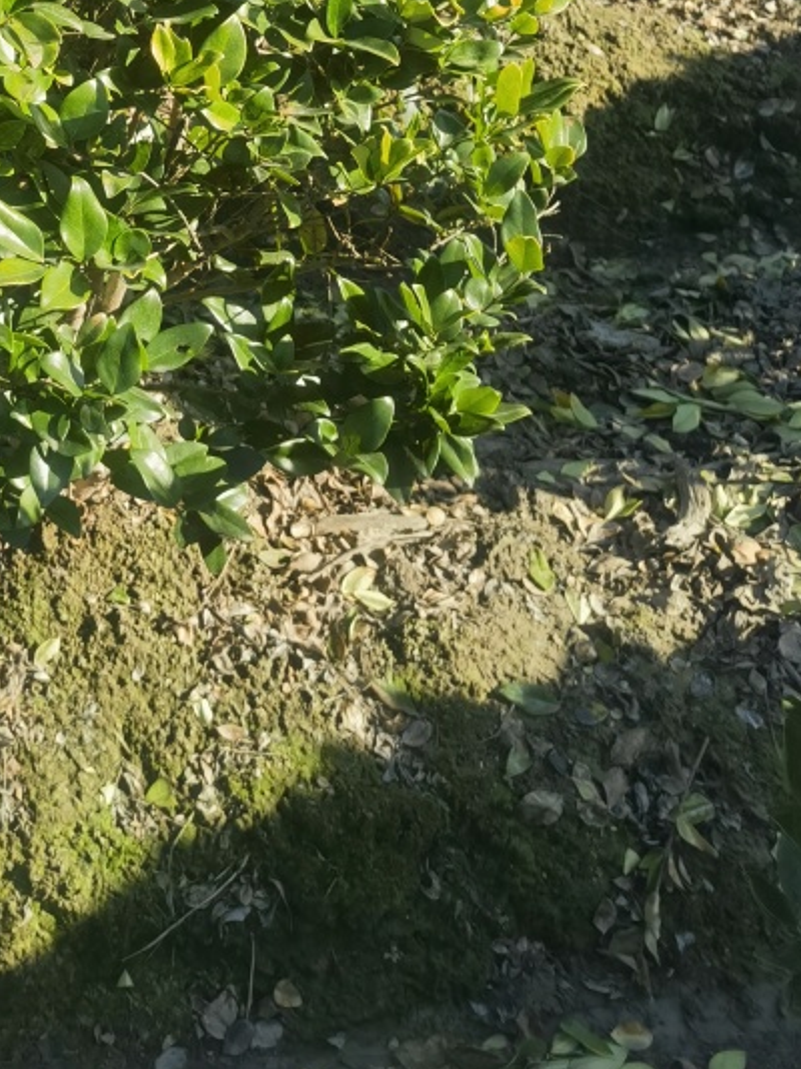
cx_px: 12
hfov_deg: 25.7
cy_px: 17
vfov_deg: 32.8
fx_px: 1667
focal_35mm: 54
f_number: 1.9
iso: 50
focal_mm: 6.67
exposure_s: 1/1678
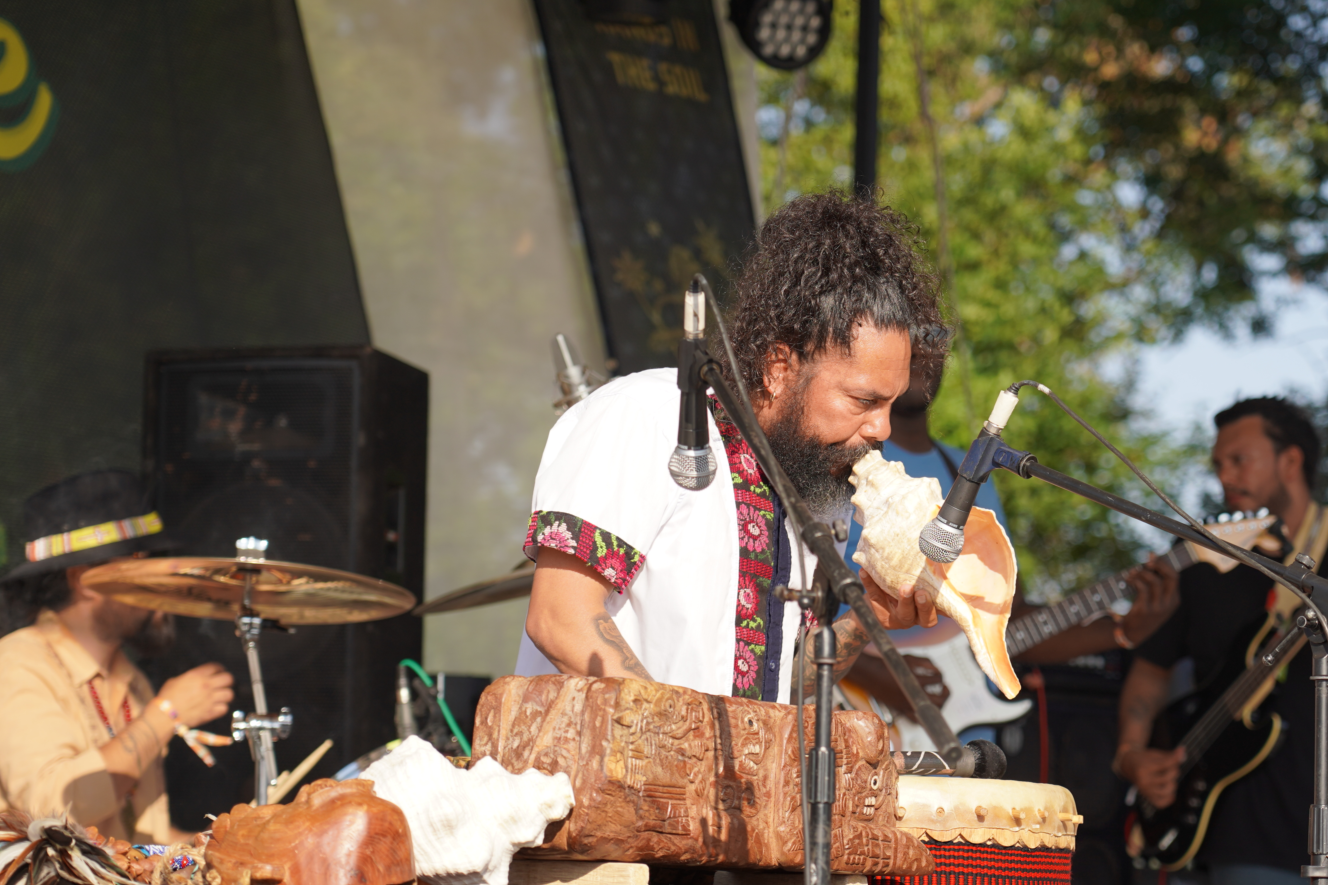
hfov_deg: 14.7
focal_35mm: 139
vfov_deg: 9.9
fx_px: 5128
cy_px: 580
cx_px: 791
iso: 100
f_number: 4.5
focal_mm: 105
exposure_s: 1/400
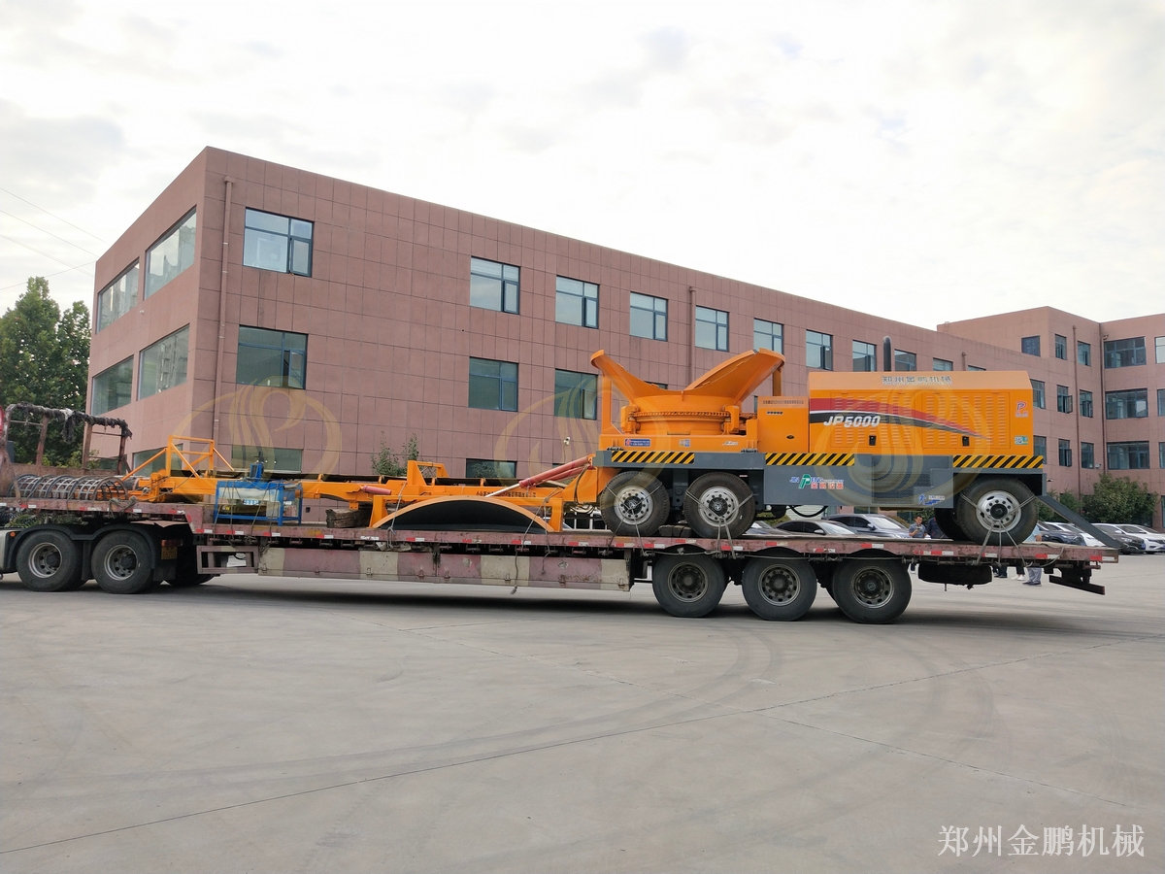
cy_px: 437
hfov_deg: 60.0
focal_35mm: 30
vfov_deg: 46.8
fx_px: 1010
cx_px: 582
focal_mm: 3.95
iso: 137
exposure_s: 1/583
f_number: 1.8
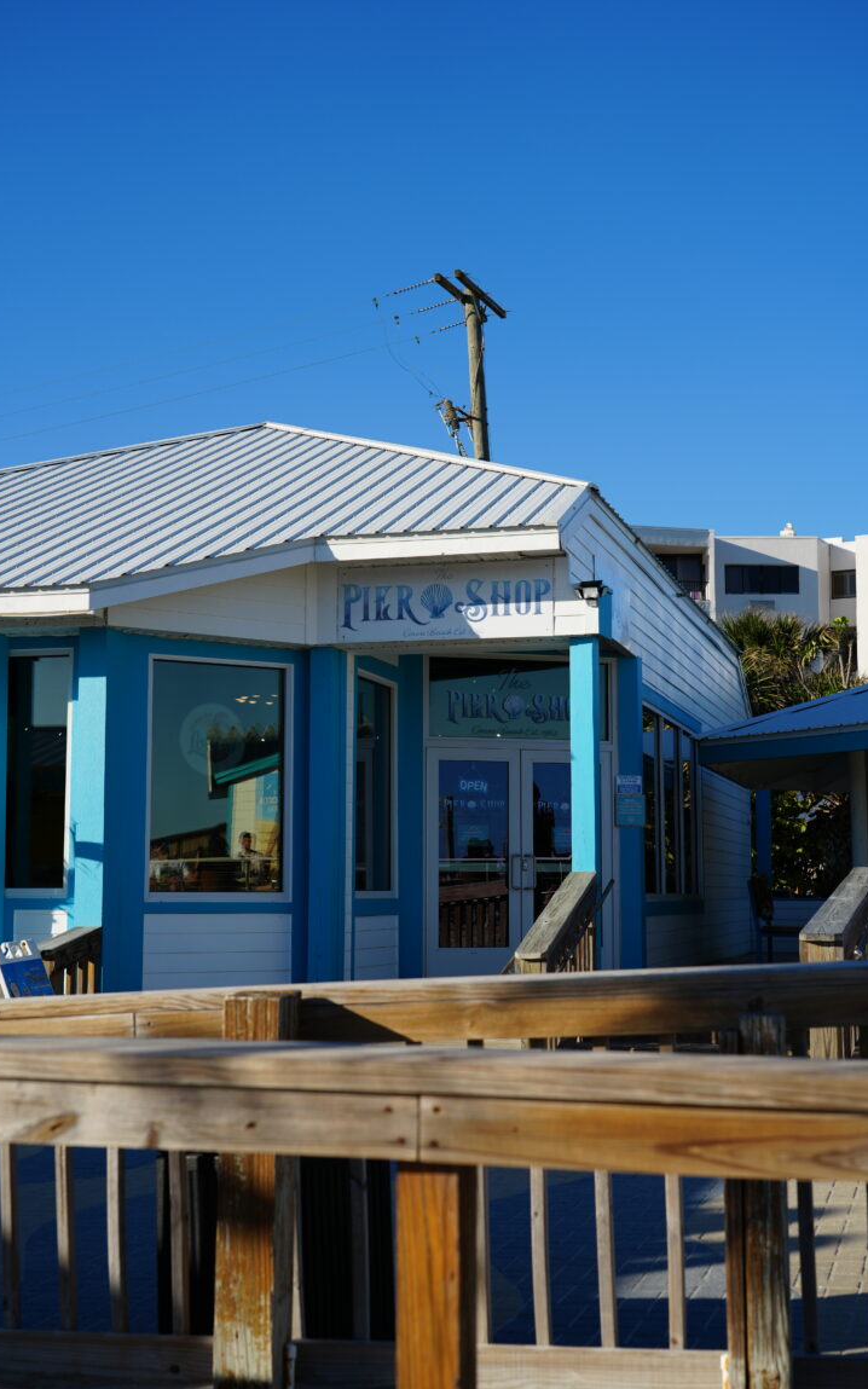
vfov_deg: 42.6
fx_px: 1779
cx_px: 429
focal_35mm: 47
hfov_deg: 27.4
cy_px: 694
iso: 100
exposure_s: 1/800
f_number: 5
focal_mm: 46
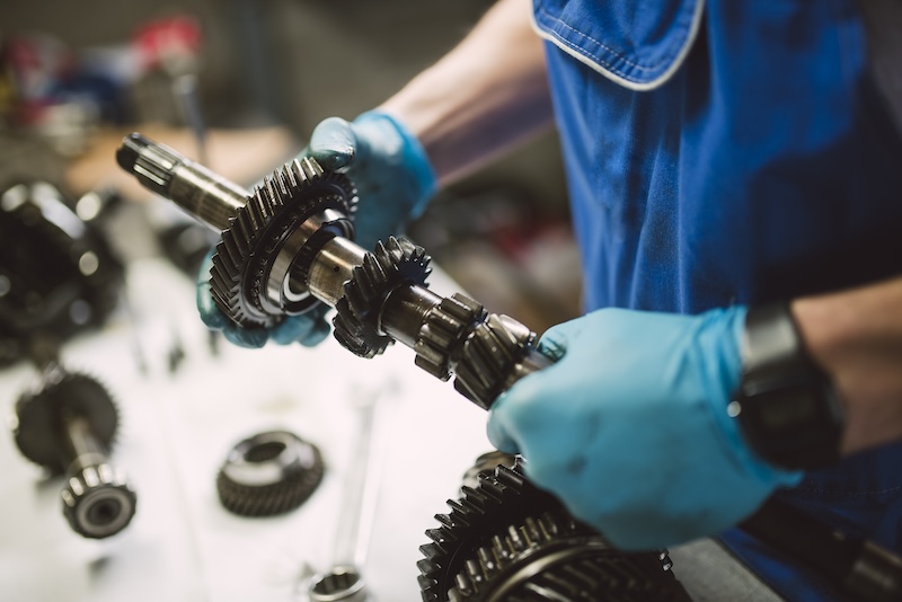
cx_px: 451
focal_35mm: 35
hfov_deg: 54.4
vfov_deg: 37.9
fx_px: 877
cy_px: 301
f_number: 1.4
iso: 200
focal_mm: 35
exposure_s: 1/100
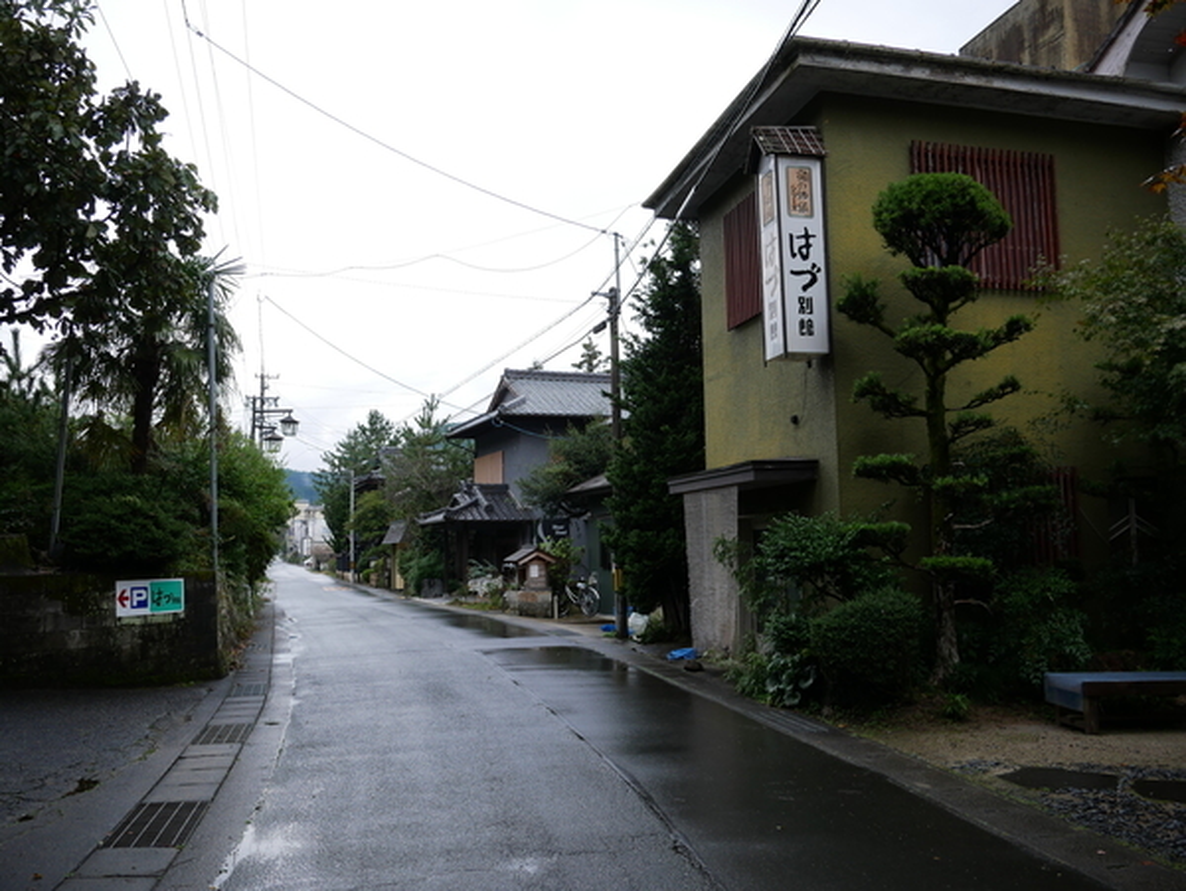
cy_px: 446
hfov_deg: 59.9
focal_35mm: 30
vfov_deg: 46.9
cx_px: 593
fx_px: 1029
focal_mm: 15
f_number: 5
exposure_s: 1/200
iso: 200
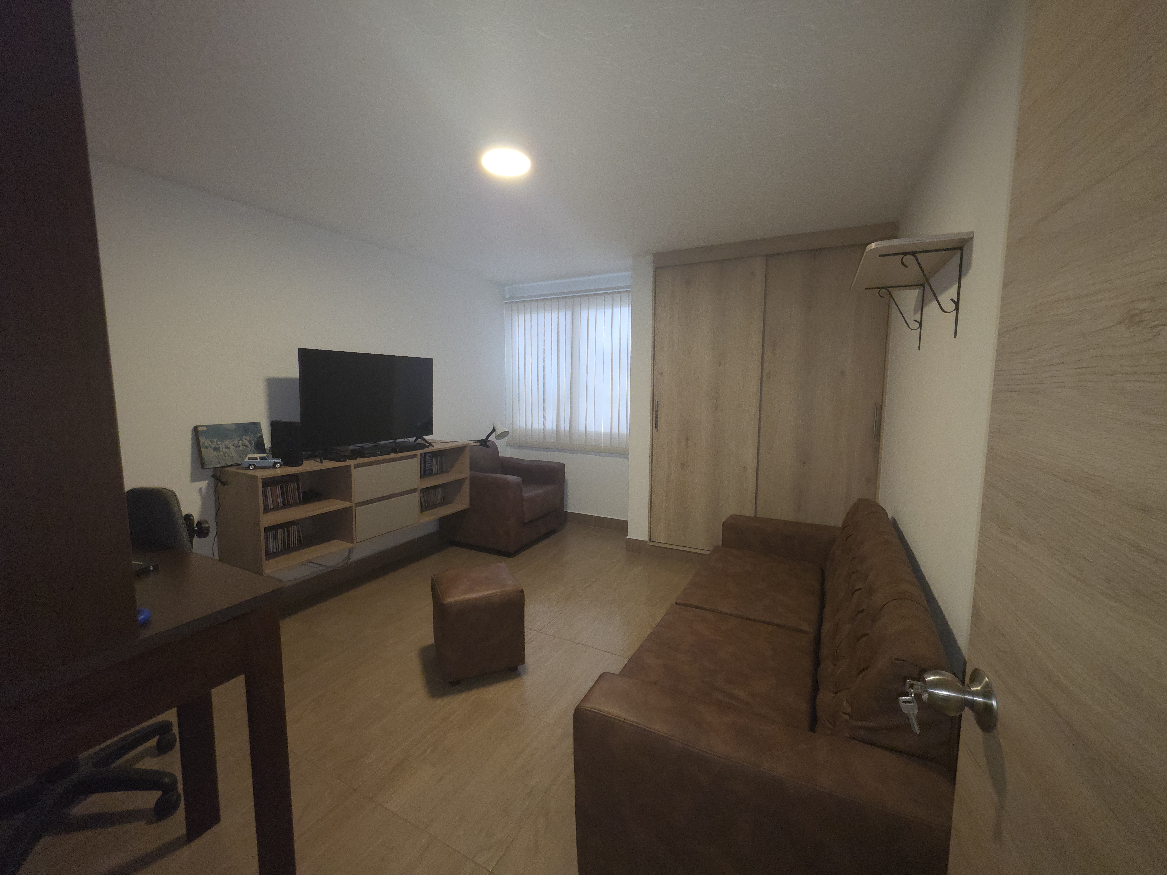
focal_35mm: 13
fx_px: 438
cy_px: 438
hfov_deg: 106.2
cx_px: 584
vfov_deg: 89.9
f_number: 1.9
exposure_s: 1/60
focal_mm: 2.2
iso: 200
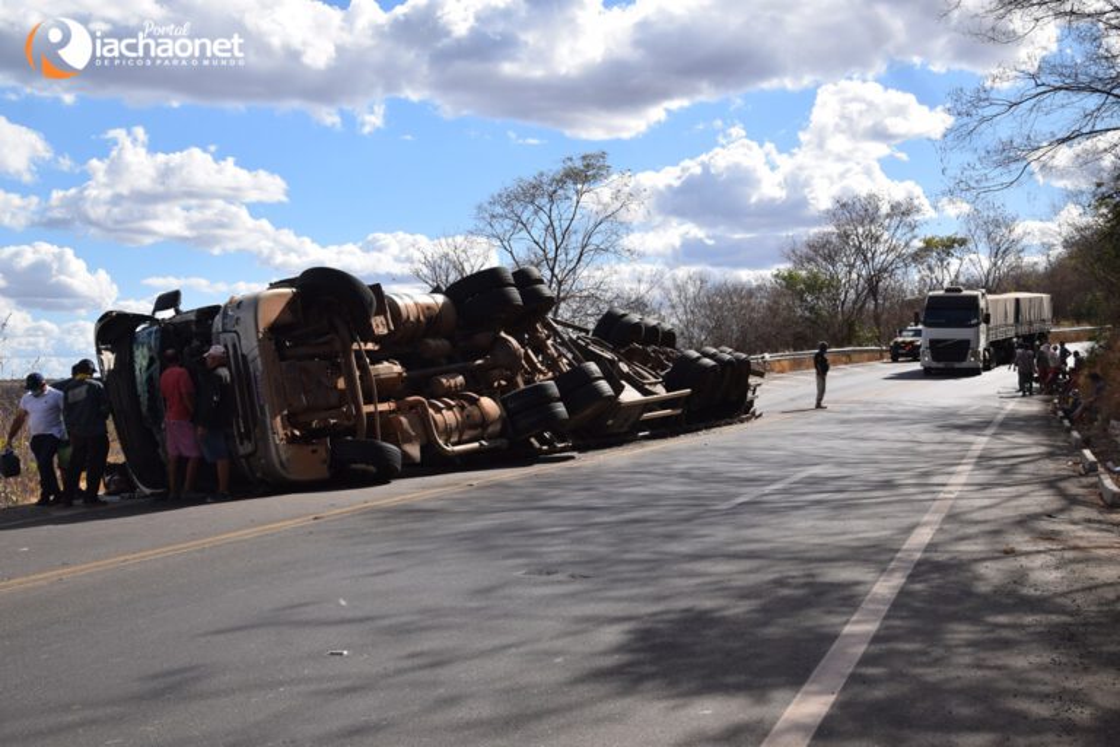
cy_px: 374
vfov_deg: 31.9
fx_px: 1307
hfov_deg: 46.4
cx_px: 560
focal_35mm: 42
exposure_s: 1/400
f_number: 10
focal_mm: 28
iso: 200
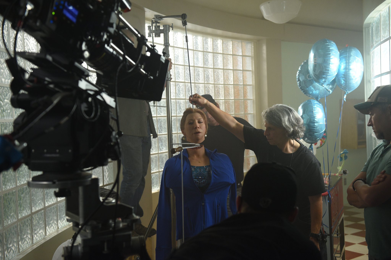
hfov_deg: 43.6
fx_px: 489
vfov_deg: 29.8
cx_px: 196
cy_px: 130
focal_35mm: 45
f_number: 4
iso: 1600
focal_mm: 45
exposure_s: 1/160
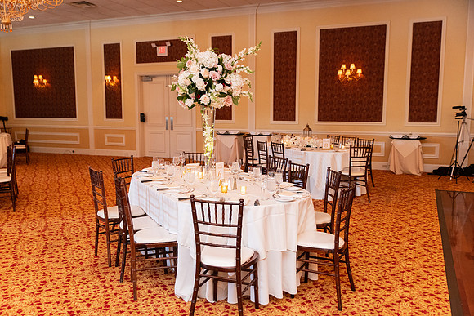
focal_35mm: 33
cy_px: 158
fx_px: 435
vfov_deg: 40.0
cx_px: 237
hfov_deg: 57.2
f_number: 2.8
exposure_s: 1/80
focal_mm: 33
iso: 3200
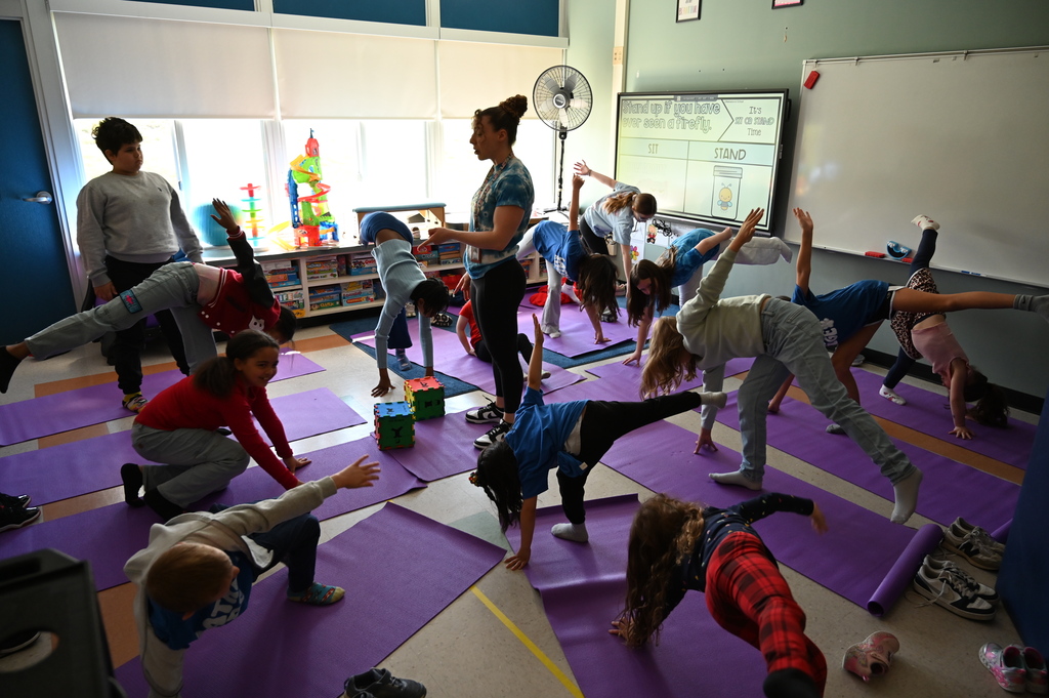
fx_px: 699
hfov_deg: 73.8
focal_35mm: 24
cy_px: 349
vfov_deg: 53.1
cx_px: 524
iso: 1250
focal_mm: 24
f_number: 4
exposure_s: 1/125
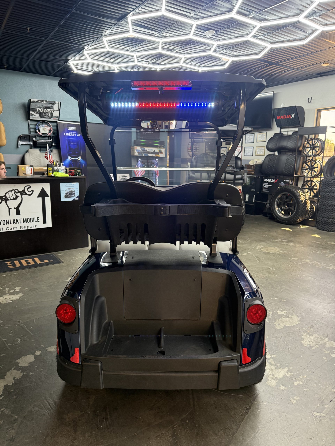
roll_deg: -1.0
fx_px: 310
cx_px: 168
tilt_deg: -9.9
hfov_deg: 56.8
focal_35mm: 24
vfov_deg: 71.6
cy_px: 223
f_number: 1.78
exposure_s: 1/60
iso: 250
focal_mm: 6.76
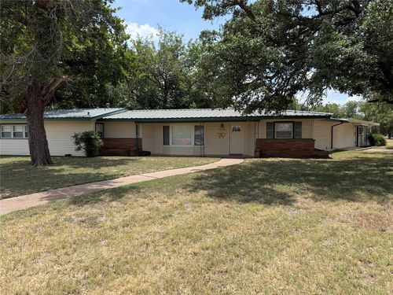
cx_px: 196
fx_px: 272
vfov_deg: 56.8
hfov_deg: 71.6
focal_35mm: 24
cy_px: 148
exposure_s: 1/3425
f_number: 1.78
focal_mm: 6.76
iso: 100
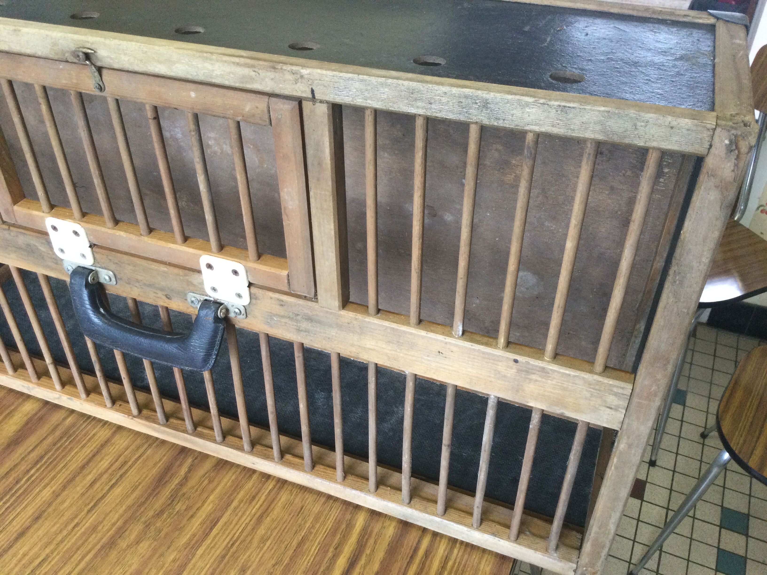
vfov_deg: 45.4
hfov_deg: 58.4
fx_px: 687
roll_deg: +0.0
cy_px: 288
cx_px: 384
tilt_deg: -39.2
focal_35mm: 31
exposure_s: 1/33
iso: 160
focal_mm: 3.3
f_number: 2.4
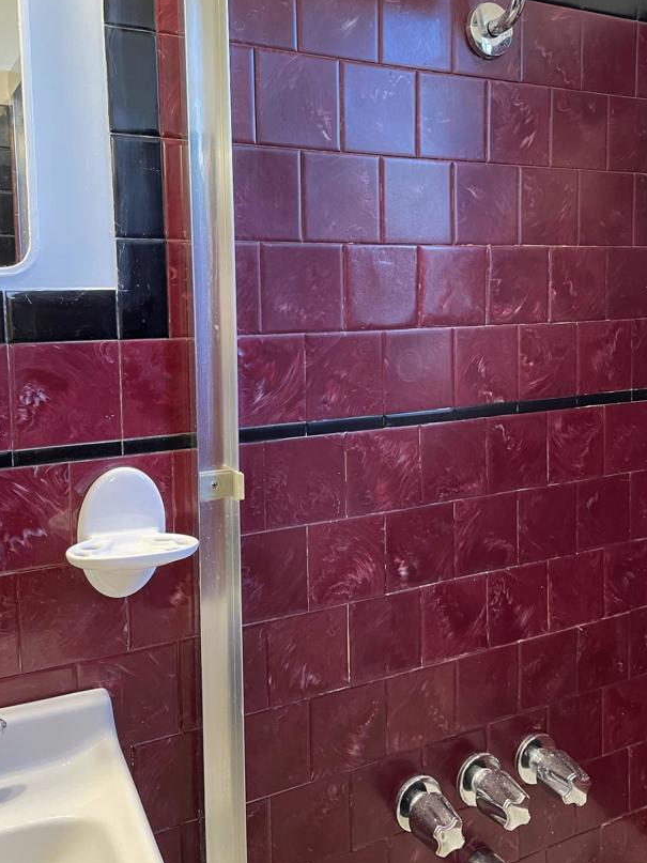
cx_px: 374
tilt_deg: -4.8
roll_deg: +1.4
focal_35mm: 33
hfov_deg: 42.8
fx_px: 823
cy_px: 364
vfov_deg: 55.1
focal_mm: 4.2
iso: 250
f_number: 1.6
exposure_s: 1/60
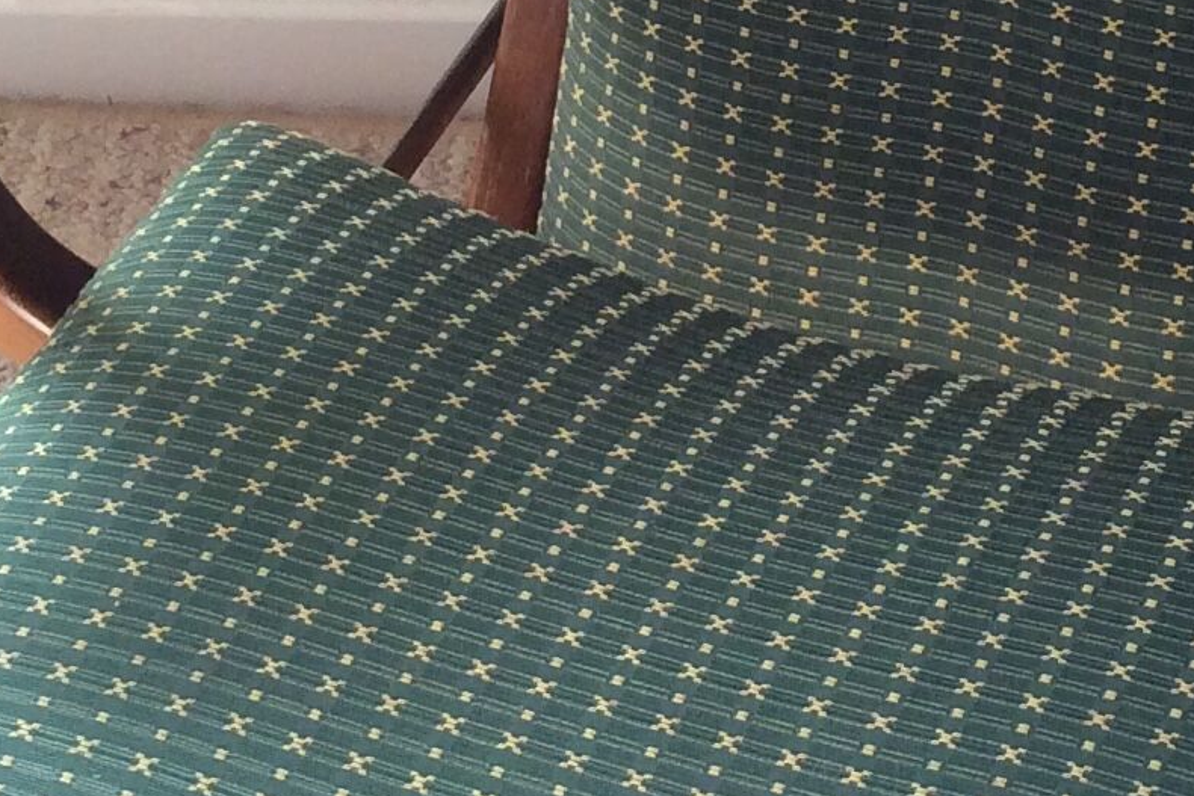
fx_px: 3616
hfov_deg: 18.7
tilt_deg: -45.5
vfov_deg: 12.4
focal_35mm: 109
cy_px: 8
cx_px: 753
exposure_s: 1/100
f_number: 2.4
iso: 64
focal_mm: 3.3
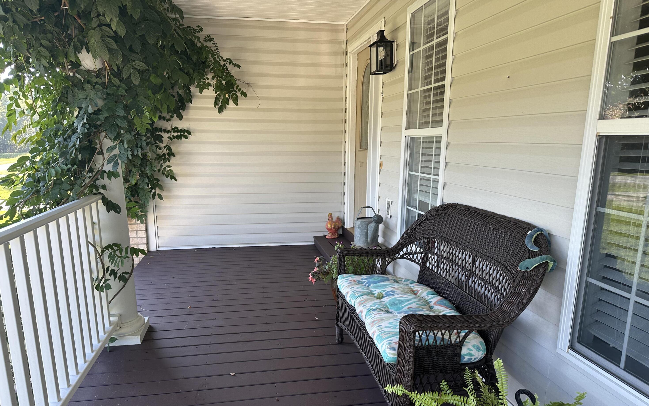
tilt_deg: -11.0
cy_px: 248
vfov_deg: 47.3
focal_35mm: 26
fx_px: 460
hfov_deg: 70.4
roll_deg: +0.2
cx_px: 324
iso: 64
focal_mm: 6.86
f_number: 1.78
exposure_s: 1/227
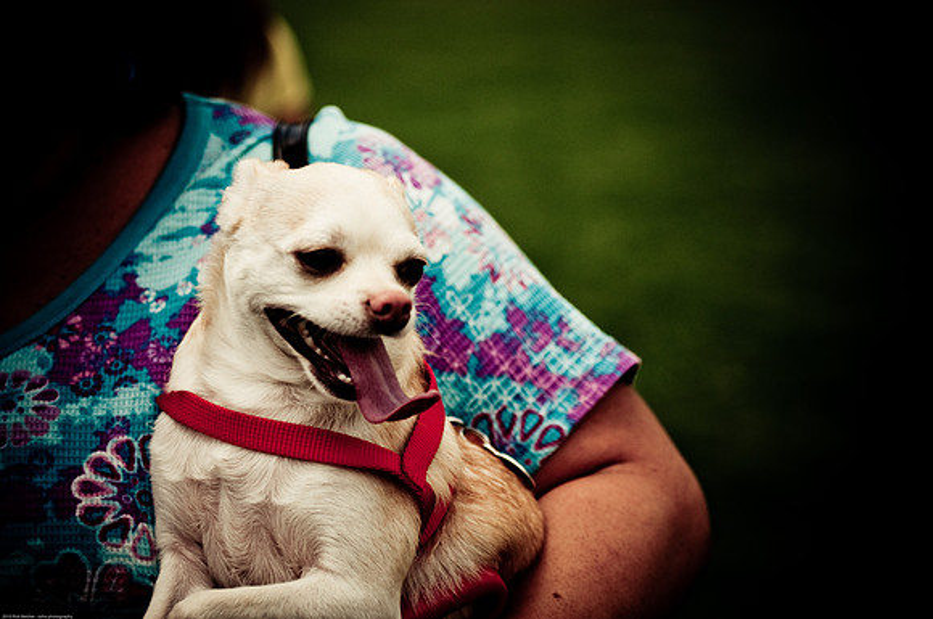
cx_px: 466
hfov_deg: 19.5
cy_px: 310
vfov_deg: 13.0
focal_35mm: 105
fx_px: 2717
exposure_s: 1/2500
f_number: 2.8
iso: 200
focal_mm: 70
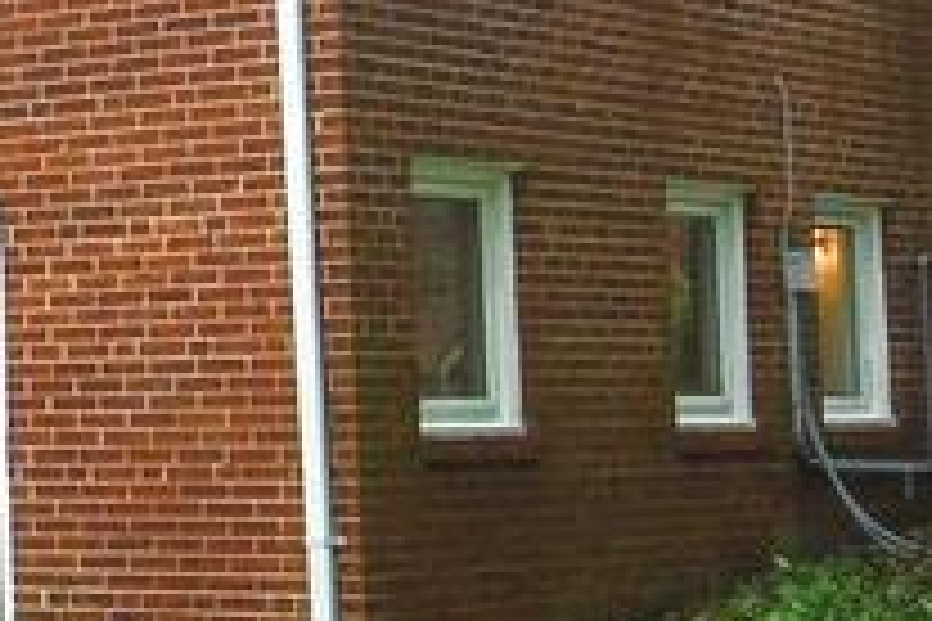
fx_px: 3236
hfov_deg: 13.3
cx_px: -1117
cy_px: 320
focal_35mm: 125
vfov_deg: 11.0
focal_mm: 12
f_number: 8
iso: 200
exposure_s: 1/250
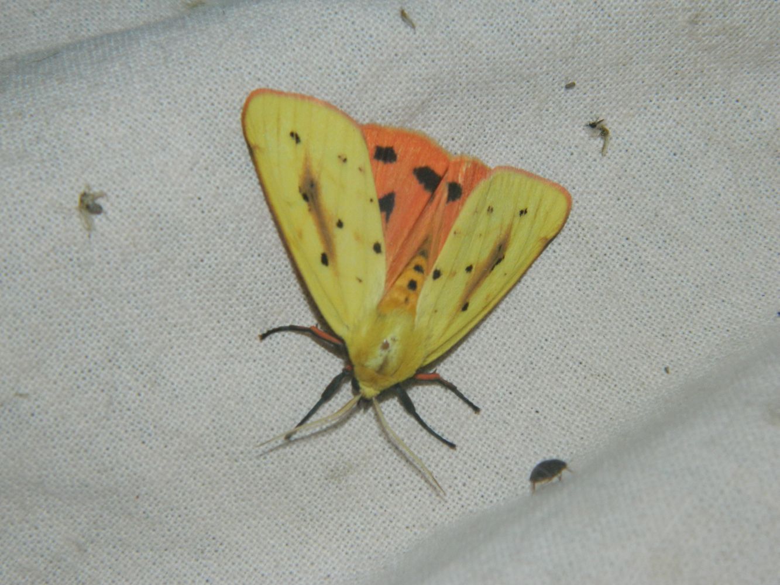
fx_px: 2907
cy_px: 292
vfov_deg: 11.5
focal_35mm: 129
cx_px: 390
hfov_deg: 15.3
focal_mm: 23.2
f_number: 13.4
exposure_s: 1/60
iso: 200
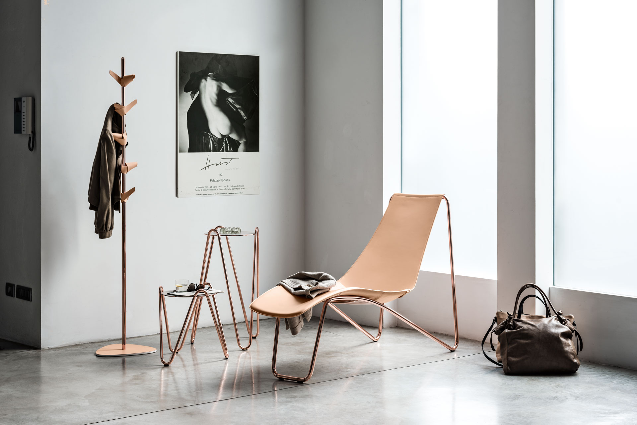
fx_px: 1097
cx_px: 318
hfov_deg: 32.4
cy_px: 212
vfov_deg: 21.9
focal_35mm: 62
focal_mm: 62
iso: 50
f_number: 9
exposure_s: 1/2
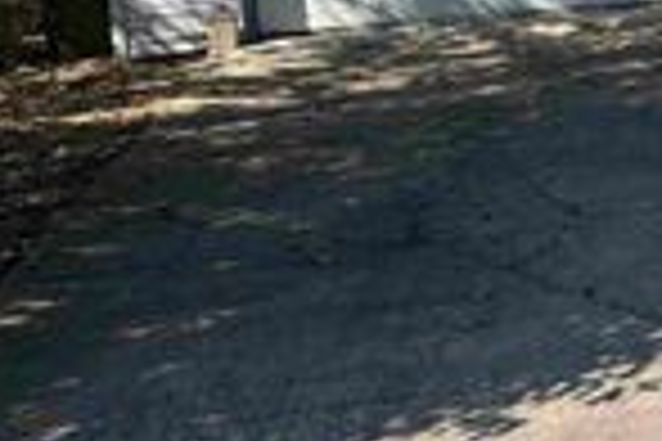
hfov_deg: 20.7
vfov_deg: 15.4
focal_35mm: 85
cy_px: -110
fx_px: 1563
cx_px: 968
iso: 80
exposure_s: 1/2174
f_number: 1.78
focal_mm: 6.76
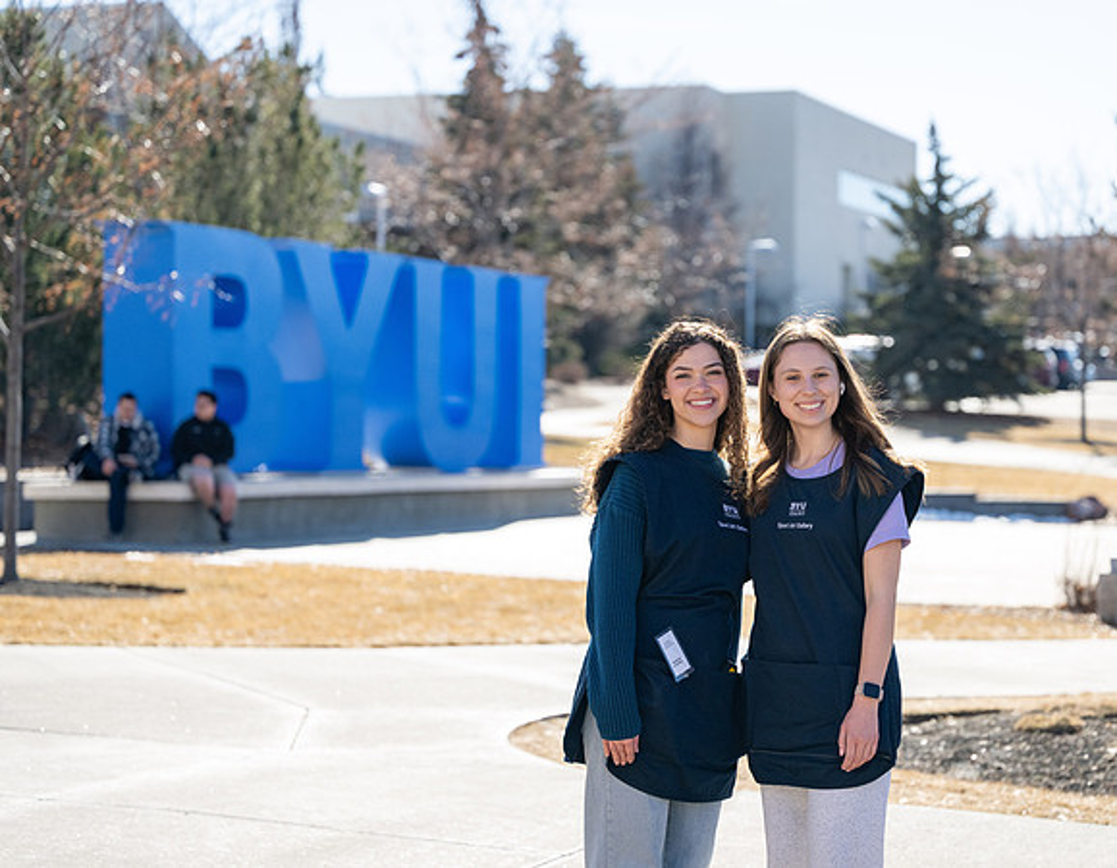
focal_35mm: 88
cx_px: 697
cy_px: 402
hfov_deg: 22.0
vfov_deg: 17.2
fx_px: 2864
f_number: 2.8
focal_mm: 70
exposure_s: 1/6400
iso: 640
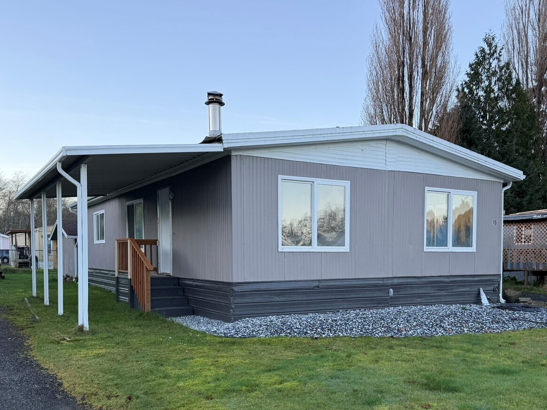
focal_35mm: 33
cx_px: 282
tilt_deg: -3.2
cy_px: 275
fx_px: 521
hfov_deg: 55.3
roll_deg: +0.1
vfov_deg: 42.3
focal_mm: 6.76
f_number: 1.78
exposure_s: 1/491
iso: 100
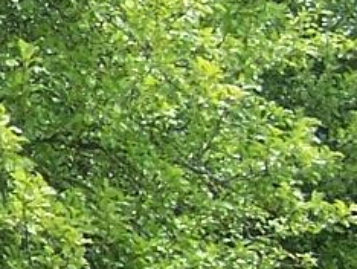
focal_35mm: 252
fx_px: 2602
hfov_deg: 7.4
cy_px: 191
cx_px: -484
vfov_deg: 5.9
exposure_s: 1/350
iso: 80
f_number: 2.8
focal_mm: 6.3
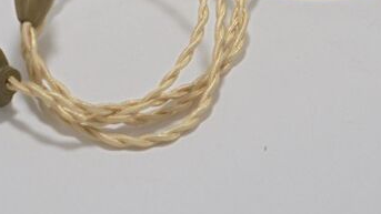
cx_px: 102
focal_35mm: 123
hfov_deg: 17.3
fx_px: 1243
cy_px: -256
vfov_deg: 9.1
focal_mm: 7.8
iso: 100
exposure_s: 1/60
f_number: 4.5
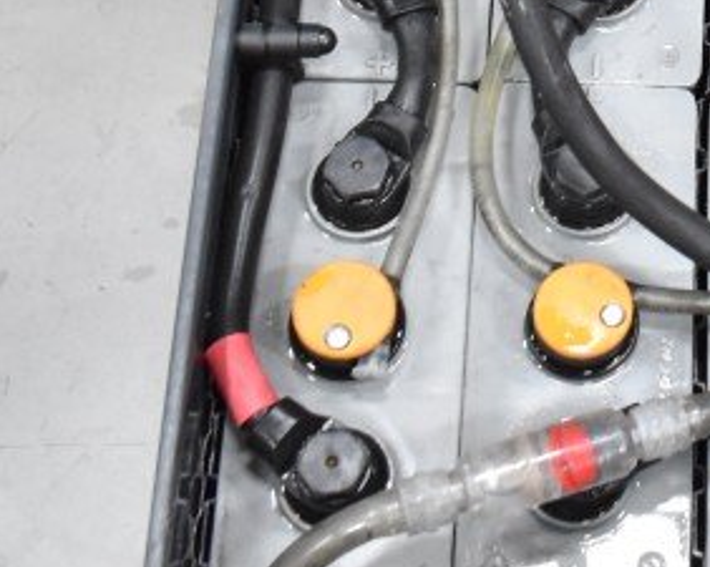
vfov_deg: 13.5
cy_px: -270
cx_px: 1088
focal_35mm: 108
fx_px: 2267
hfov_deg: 16.2
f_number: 4.5
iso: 1600
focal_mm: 18
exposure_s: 1/40
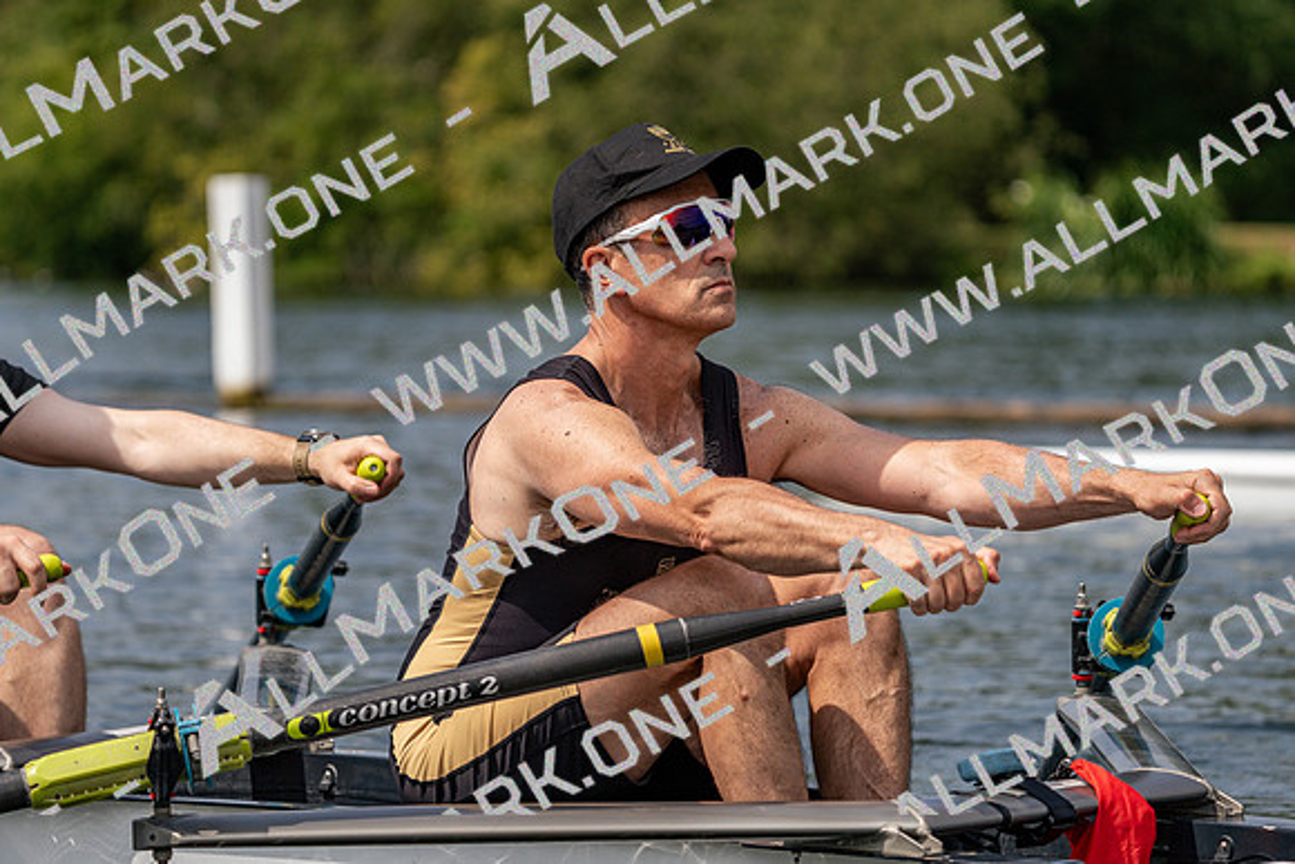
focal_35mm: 200
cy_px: 432
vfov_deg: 6.9
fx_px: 7196
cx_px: 648
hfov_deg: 10.3
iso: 200
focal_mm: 200
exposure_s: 1/1600
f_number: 5.6
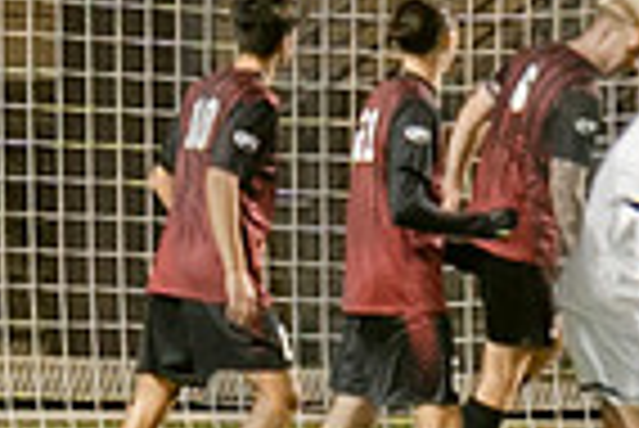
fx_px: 23525
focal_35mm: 1324
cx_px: -876
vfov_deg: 1.0
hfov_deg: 1.6
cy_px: -317
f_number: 4
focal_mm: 70
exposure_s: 1/125
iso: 2000
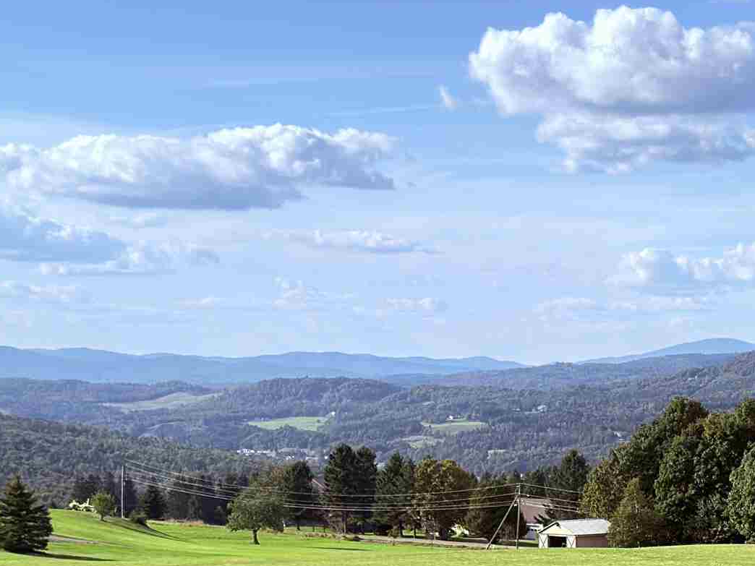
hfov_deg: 18.9
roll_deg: +0.1
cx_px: 584
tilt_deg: -8.5
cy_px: 668
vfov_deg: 14.0
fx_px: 2247
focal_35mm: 103
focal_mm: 6.76
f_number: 1.78
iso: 80
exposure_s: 1/3226
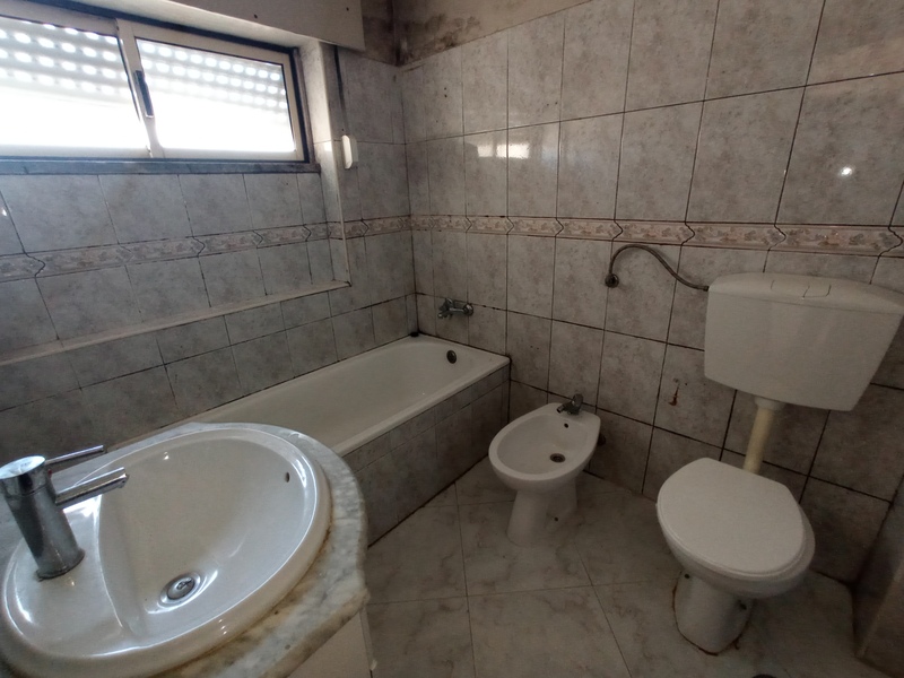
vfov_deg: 81.7
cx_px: 452
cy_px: 339
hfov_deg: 98.2
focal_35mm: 15
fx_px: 392
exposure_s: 1/25
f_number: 2.2
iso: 485
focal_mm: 1.65
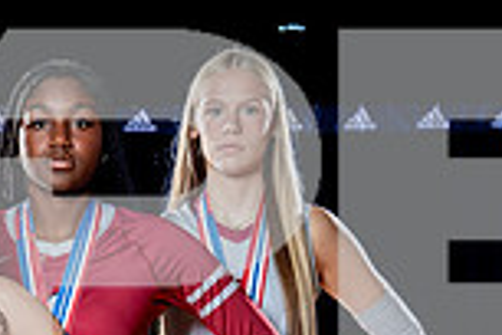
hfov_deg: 10.3
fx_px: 2705
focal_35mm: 194
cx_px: -190
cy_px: 600
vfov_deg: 6.9
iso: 250
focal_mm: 42
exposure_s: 1/250
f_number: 5.6
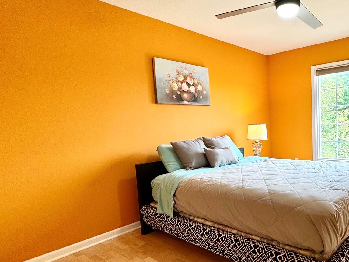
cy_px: 148
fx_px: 252
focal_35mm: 25
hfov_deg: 65.4
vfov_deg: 54.7
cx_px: 260
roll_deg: +1.9
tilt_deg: -6.3
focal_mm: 2.22
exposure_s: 1/125
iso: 80
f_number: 2.2
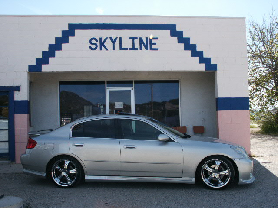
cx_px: 139
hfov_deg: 52.6
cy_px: 104
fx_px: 281
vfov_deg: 40.7
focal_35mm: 35
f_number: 6.7
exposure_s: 1/180
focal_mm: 7.2
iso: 64
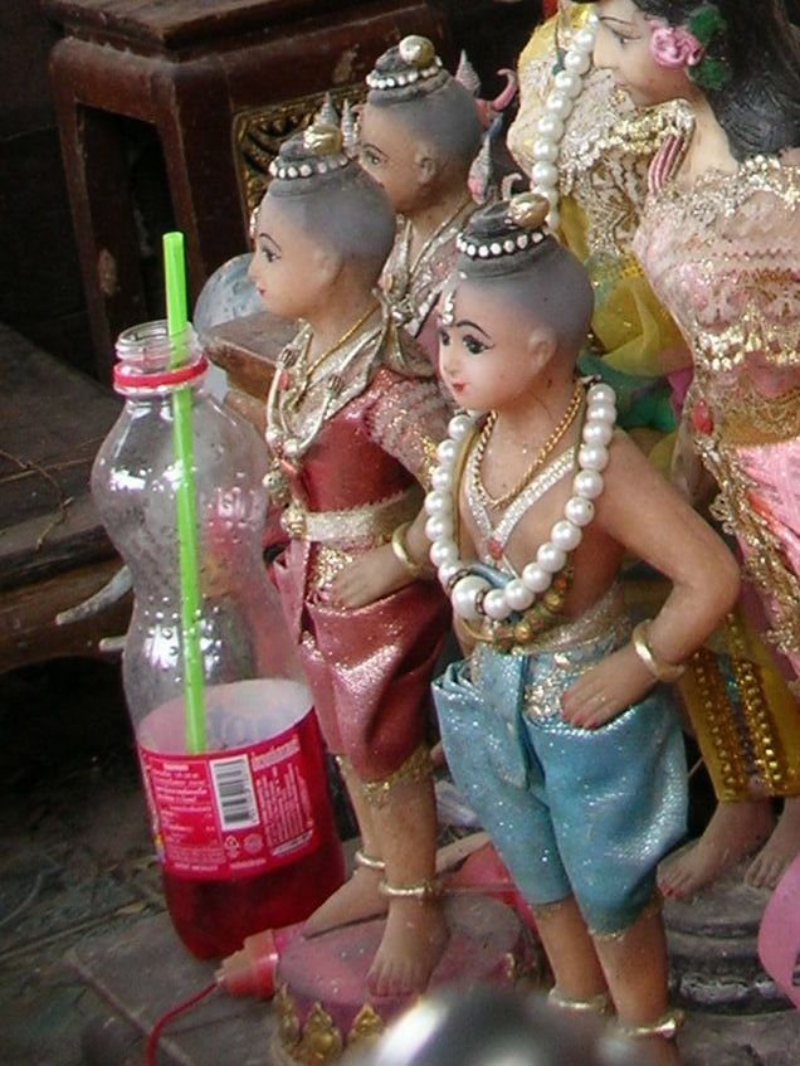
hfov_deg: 40.7
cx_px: 400
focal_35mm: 35
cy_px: 533
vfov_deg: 52.6
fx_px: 1078
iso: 50
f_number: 3
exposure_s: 1/55.8
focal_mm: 5.8
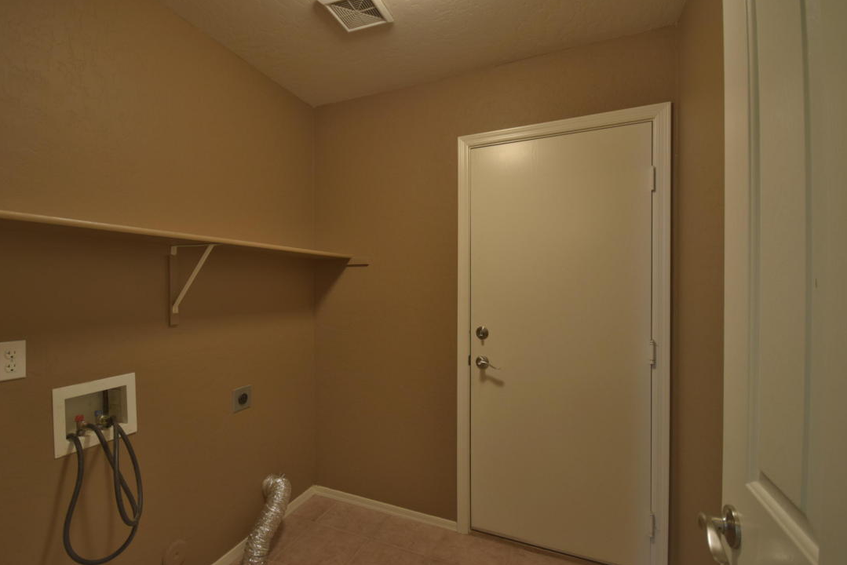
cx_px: 398
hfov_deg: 96.6
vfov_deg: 73.8
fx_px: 377
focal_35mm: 16
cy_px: 291
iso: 800
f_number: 4
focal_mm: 10
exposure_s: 1/13
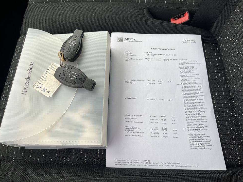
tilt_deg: -65.2
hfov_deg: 65.3
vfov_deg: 51.4
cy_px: 93
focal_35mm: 27
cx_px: 120
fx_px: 190
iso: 32
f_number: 1.6
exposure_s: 1/122
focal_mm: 5.1
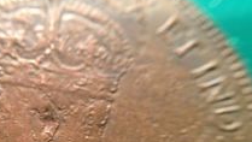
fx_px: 415
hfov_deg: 32.7
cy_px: 144
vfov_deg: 18.9
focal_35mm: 62
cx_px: 46
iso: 64
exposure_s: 1/24
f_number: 2.4
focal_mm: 3.3
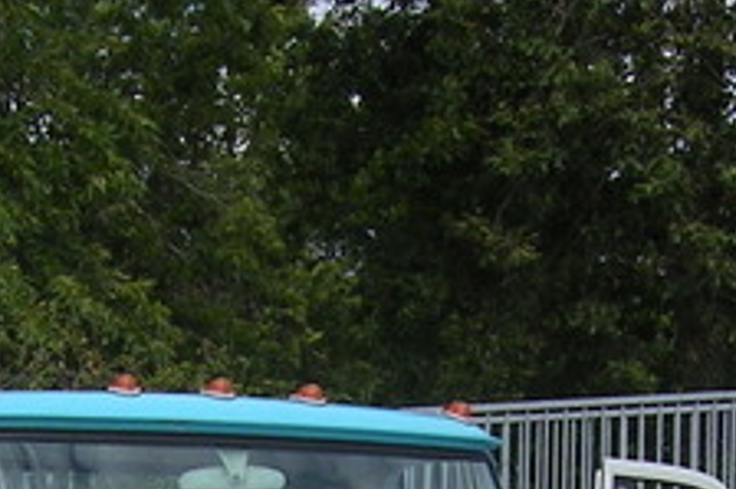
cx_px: 384
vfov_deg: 9.7
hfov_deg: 15.3
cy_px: 873
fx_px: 2737
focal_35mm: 134
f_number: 4.8
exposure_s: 1/441
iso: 50
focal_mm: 5.6
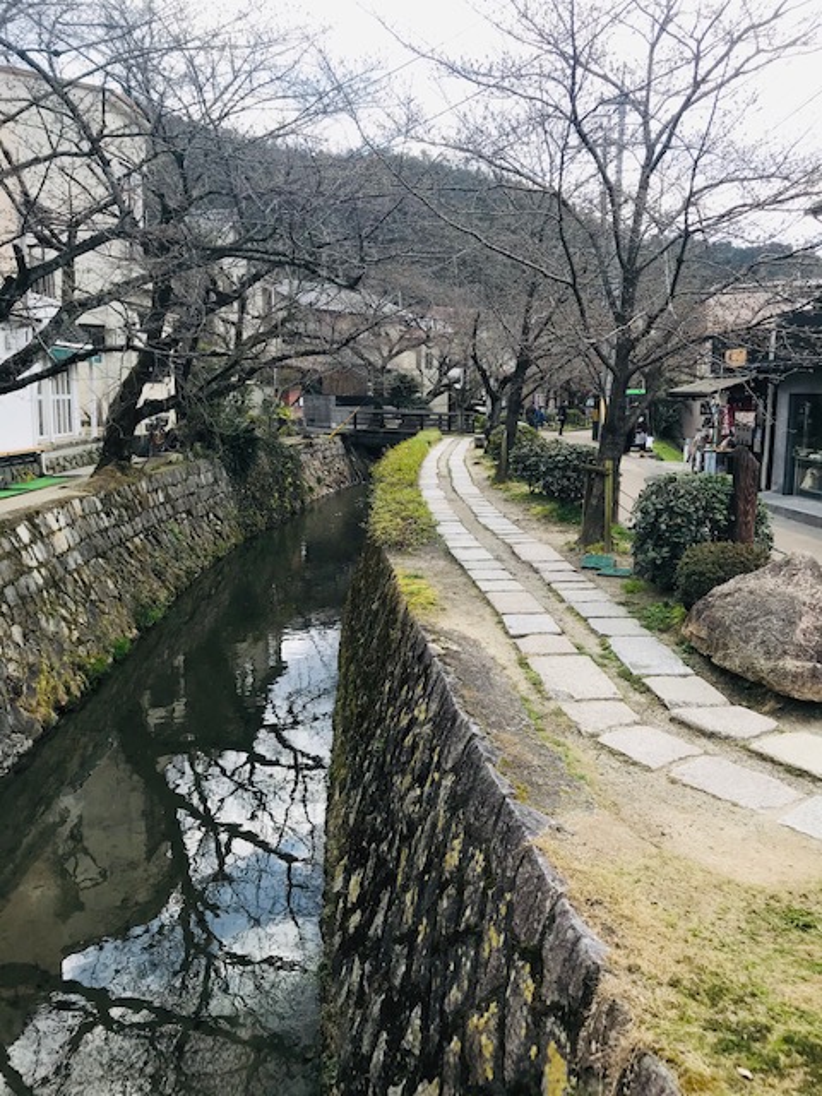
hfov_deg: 49.7
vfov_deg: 63.4
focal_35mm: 28
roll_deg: -0.5
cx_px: 411
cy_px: 548
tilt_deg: -8.3
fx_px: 887
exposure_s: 1/760
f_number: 1.8
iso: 20
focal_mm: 3.99
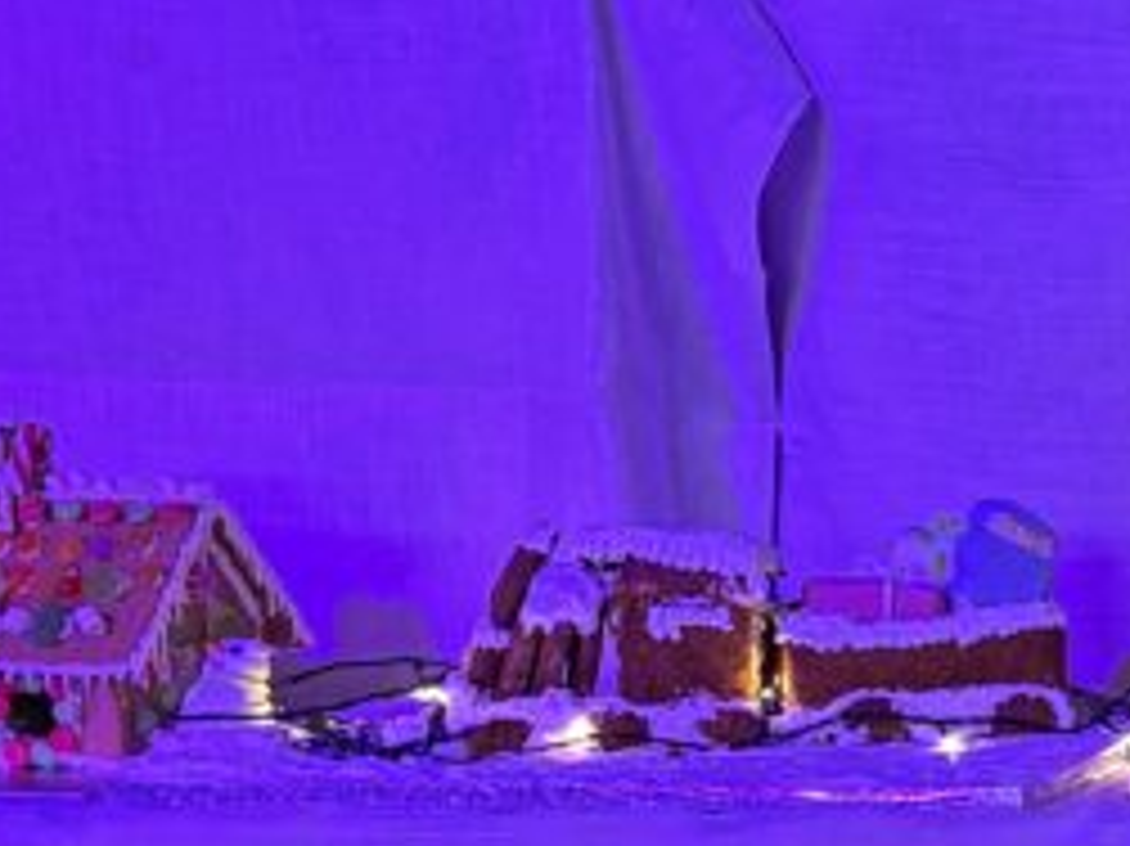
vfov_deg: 13.5
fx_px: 3459
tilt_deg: -14.4
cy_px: 1071
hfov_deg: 15.1
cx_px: 2242
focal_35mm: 106
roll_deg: +0.1
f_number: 1.6
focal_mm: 5.96
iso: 160
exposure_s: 1/60
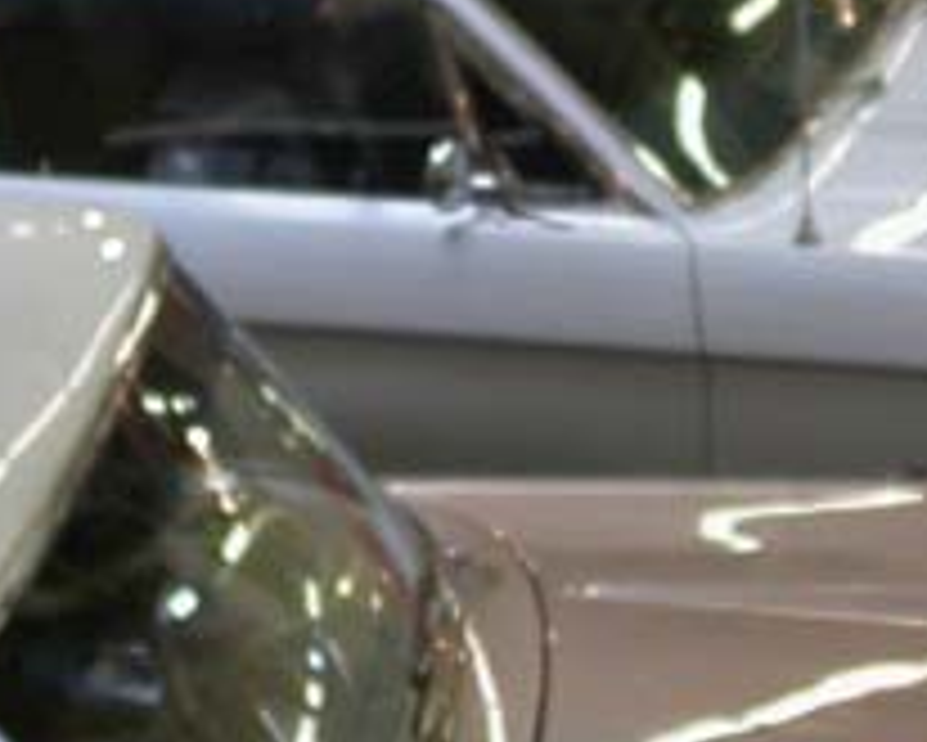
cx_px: 454
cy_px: 153
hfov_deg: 13.4
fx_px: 3953
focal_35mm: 144
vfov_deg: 10.7
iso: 100
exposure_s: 1/37.4
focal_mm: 7.85
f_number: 2.6
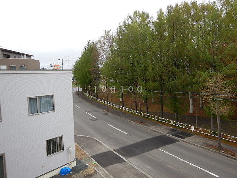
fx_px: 164
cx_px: 118
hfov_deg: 71.6
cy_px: 89
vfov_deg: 56.8
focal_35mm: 24
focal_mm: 4.3
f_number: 2.8
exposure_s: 1/400
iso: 125
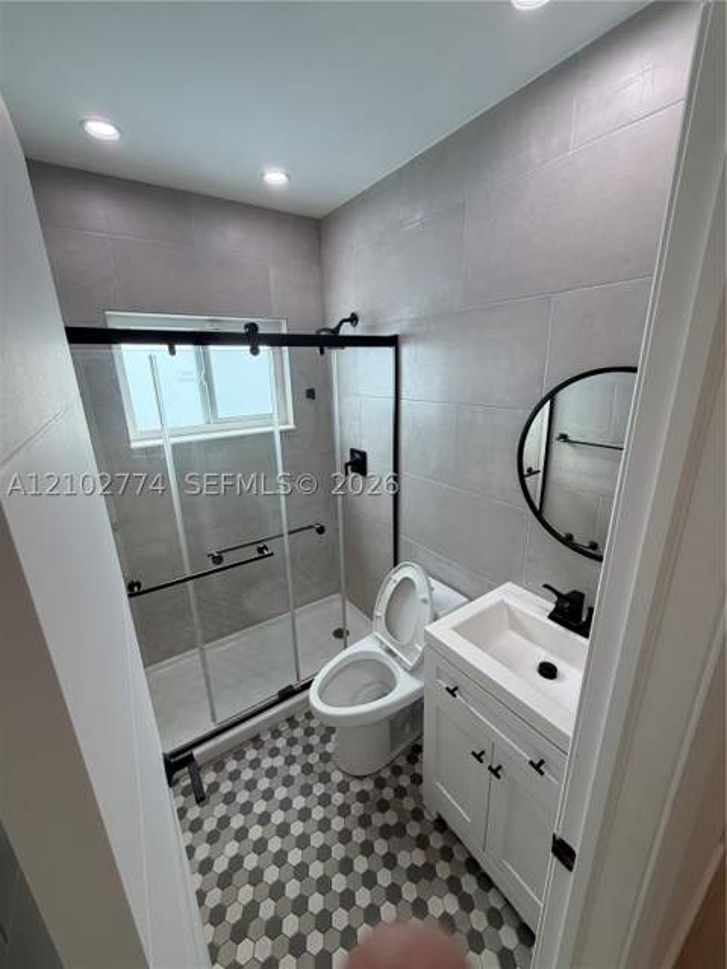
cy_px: 484
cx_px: 364
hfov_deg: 85.7
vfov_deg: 102.1
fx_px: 392
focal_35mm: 14
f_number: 2.2
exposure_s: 1/120
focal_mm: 2.22
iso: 64
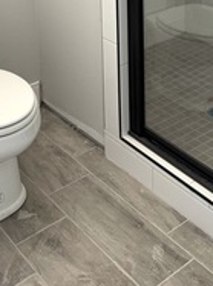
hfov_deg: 23.1
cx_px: 187
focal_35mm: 62
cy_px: -62
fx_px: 510
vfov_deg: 27.3
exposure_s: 1/86
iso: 200
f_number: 1.78
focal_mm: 6.76
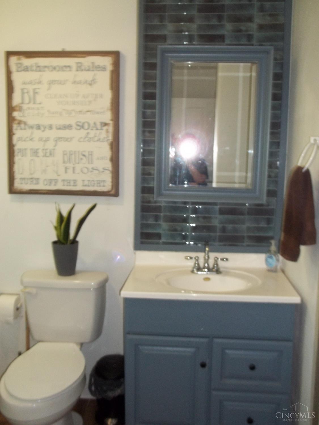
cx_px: 160
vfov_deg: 55.4
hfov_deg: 42.9
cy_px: 212
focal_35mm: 33
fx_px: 405
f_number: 3.3
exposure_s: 1/30
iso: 160
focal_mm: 5.9
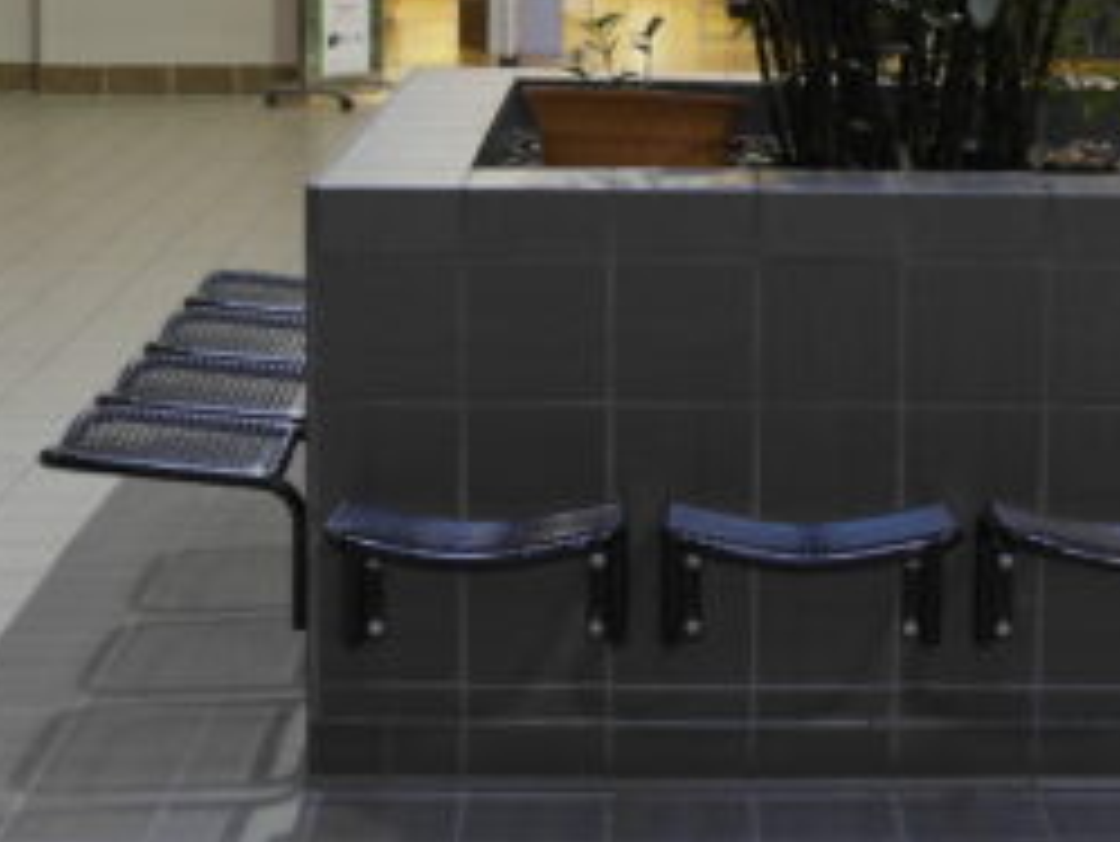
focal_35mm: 89
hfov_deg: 21.7
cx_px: 904
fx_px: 2881
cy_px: 162
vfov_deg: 16.5
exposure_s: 1/40
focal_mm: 20
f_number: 3.5
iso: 400
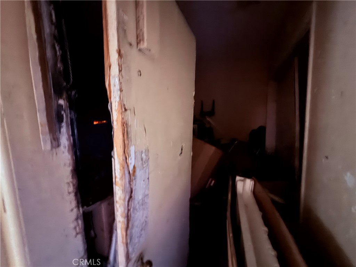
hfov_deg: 102.1
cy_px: 134
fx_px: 144
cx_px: 178
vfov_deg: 85.7
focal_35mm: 14
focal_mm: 2.22
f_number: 2.2
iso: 1250
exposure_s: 1/6
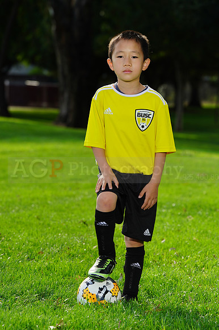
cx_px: 110
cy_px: 165
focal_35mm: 185
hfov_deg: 7.4
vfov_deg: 11.1
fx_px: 1690
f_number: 8
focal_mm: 185
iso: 125
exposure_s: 1/200
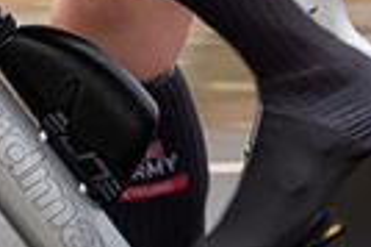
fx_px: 8286
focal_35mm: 805
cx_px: -223
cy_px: -259
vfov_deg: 1.7
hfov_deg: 2.6
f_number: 8
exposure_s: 1/160
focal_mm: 80
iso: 100
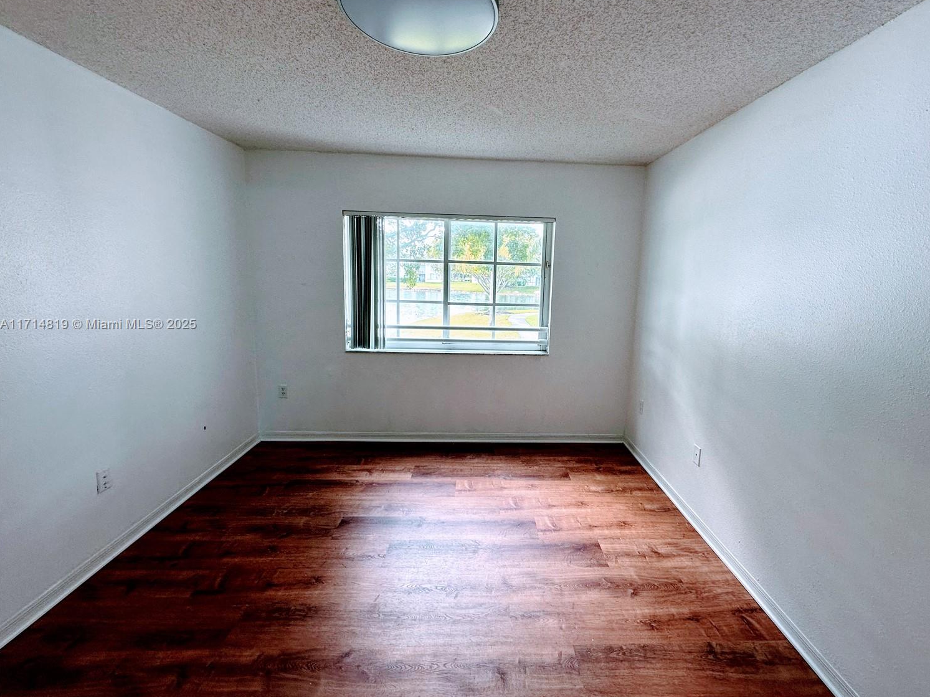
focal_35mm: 15
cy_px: 325
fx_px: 403
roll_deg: -2.4
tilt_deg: -6.9
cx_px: 495
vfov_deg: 81.6
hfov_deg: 98.0
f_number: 2.2
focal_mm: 2.22
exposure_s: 1/99
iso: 80
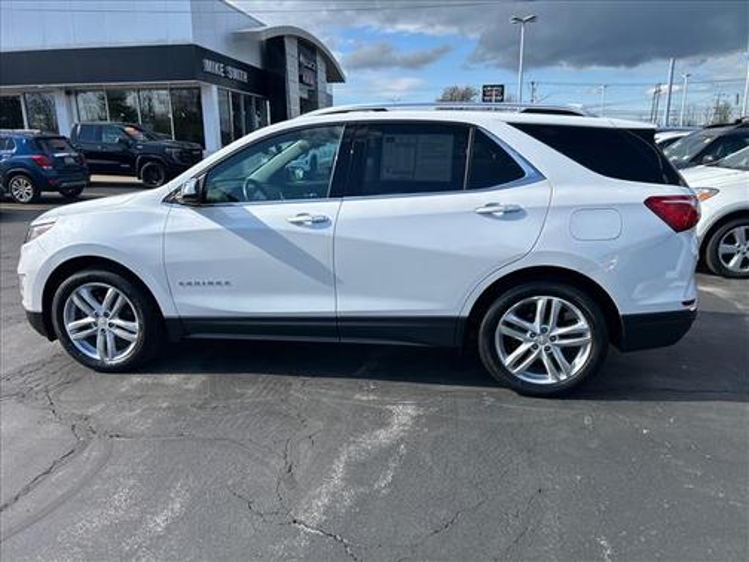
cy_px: 281
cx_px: 374
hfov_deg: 67.3
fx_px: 563
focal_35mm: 26
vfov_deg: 53.1
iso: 50
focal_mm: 5.7
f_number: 1.5
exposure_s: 1/4831
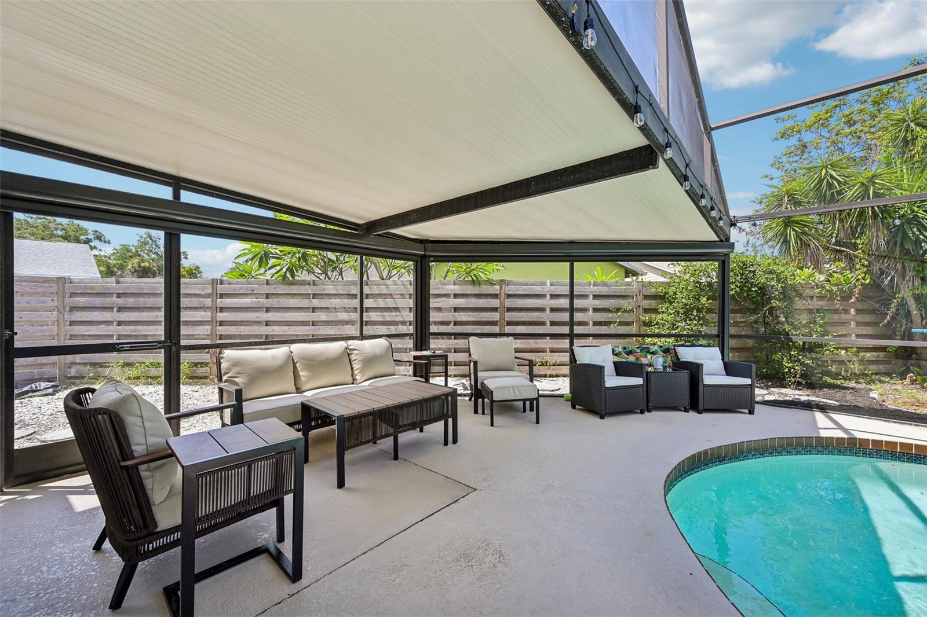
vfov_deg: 81.2
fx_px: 360
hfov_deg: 104.3
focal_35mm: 14
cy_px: 308
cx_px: 464
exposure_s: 1/250
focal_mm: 14
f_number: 8
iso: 400
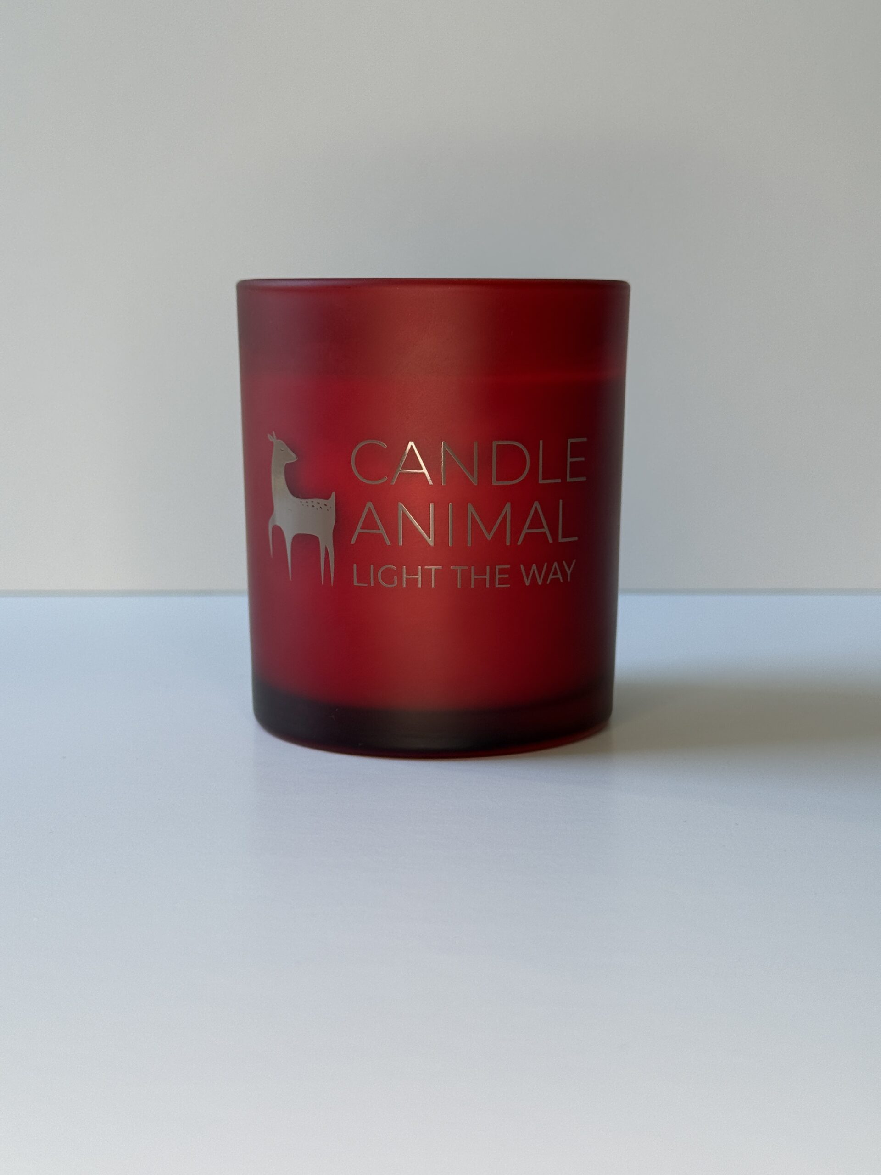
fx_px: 1629
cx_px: 440
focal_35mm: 48
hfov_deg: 30.3
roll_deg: +0.2
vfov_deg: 39.7
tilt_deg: -8.6
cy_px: 588
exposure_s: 1/289
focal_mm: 6.76
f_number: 1.78
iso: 64
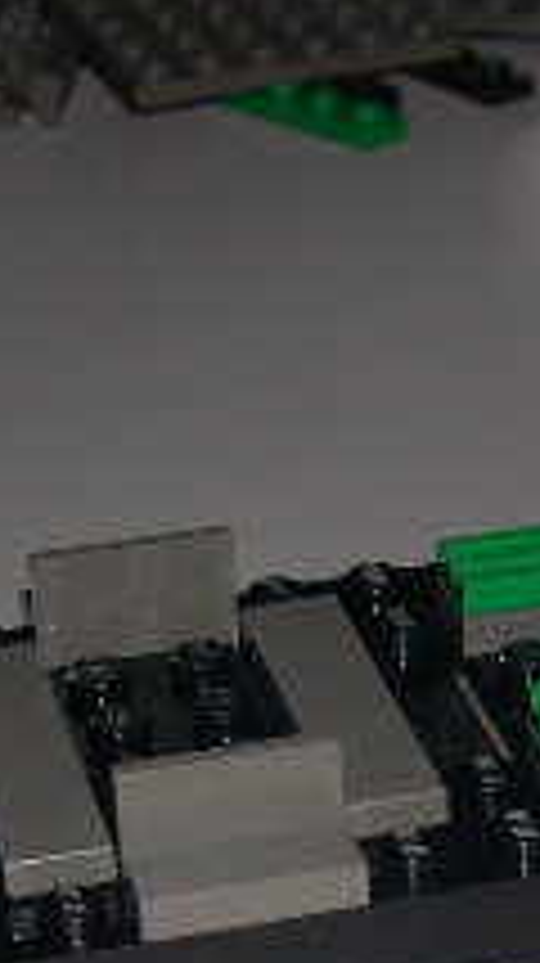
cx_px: 482
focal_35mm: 124
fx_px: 3164
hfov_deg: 9.7
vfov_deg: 17.0
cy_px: 878
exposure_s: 1/60
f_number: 7.6
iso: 100
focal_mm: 8
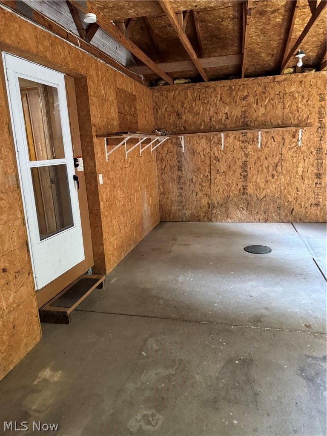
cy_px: 218
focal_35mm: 24
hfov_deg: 56.8
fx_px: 302
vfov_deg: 71.6
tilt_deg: -10.3
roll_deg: +2.1
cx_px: 164
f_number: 1.78
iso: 1000
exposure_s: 1/40
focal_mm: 6.76
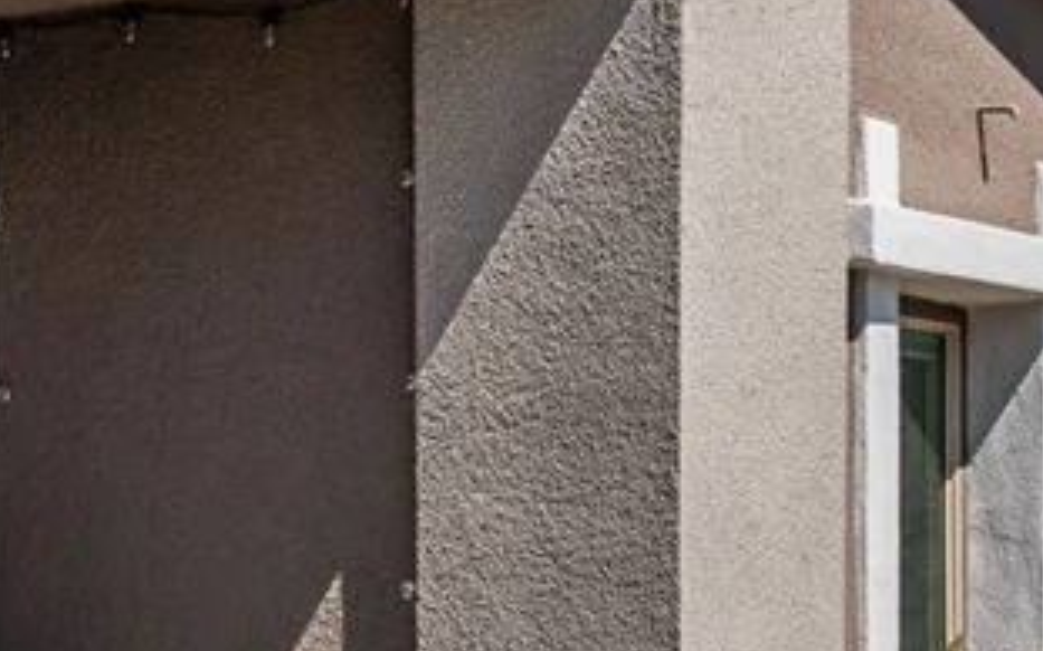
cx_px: 1271
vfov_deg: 13.8
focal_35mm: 94
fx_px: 2671
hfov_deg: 20.6
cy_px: 579
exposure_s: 1/8000
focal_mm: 28
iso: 400
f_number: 8
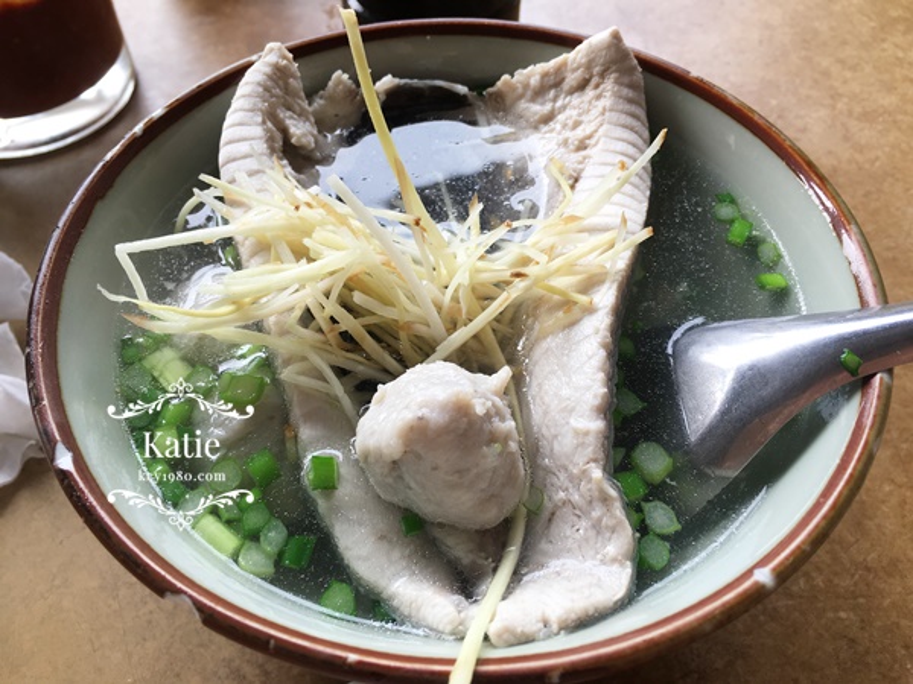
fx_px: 765
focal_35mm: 29
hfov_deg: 61.7
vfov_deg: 48.2
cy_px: 342
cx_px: 456
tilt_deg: -53.5
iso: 25
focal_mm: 4.15
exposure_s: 1/120
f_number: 2.2
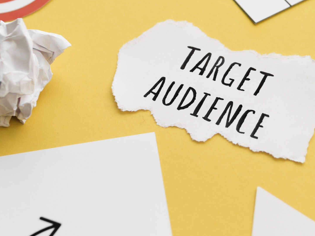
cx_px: 207
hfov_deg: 18.5
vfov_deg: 14.0
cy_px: 103
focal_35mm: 106
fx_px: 965
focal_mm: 30
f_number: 2.2
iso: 100
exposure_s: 1/160
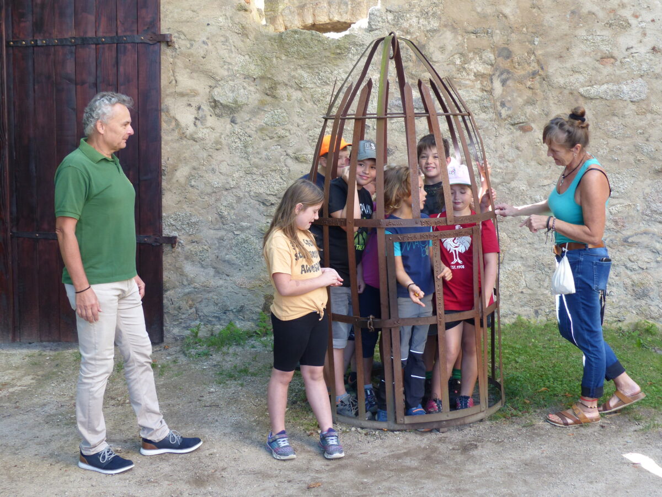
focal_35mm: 49
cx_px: 331
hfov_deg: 38.9
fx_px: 937
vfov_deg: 29.7
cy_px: 248
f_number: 2.8
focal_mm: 8.7
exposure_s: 1/60
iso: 100
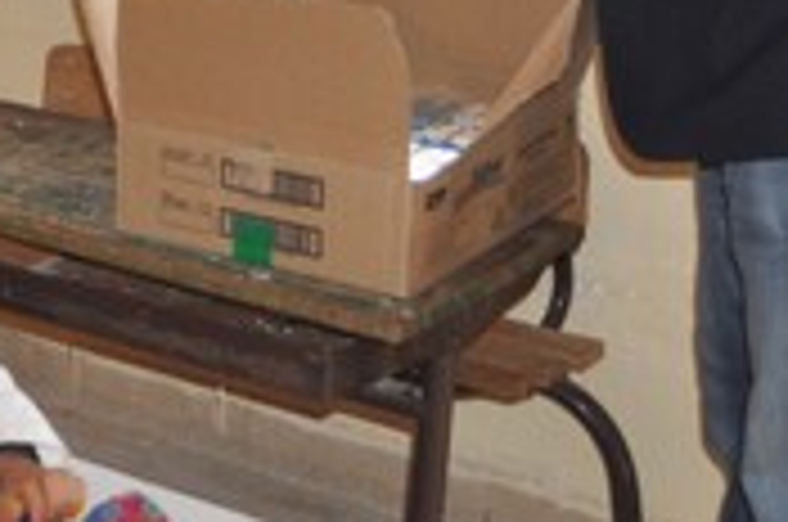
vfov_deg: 13.3
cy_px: -151
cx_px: -518
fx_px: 2163
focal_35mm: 99
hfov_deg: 17.7
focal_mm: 18
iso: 500
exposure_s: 1/125
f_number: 3.5
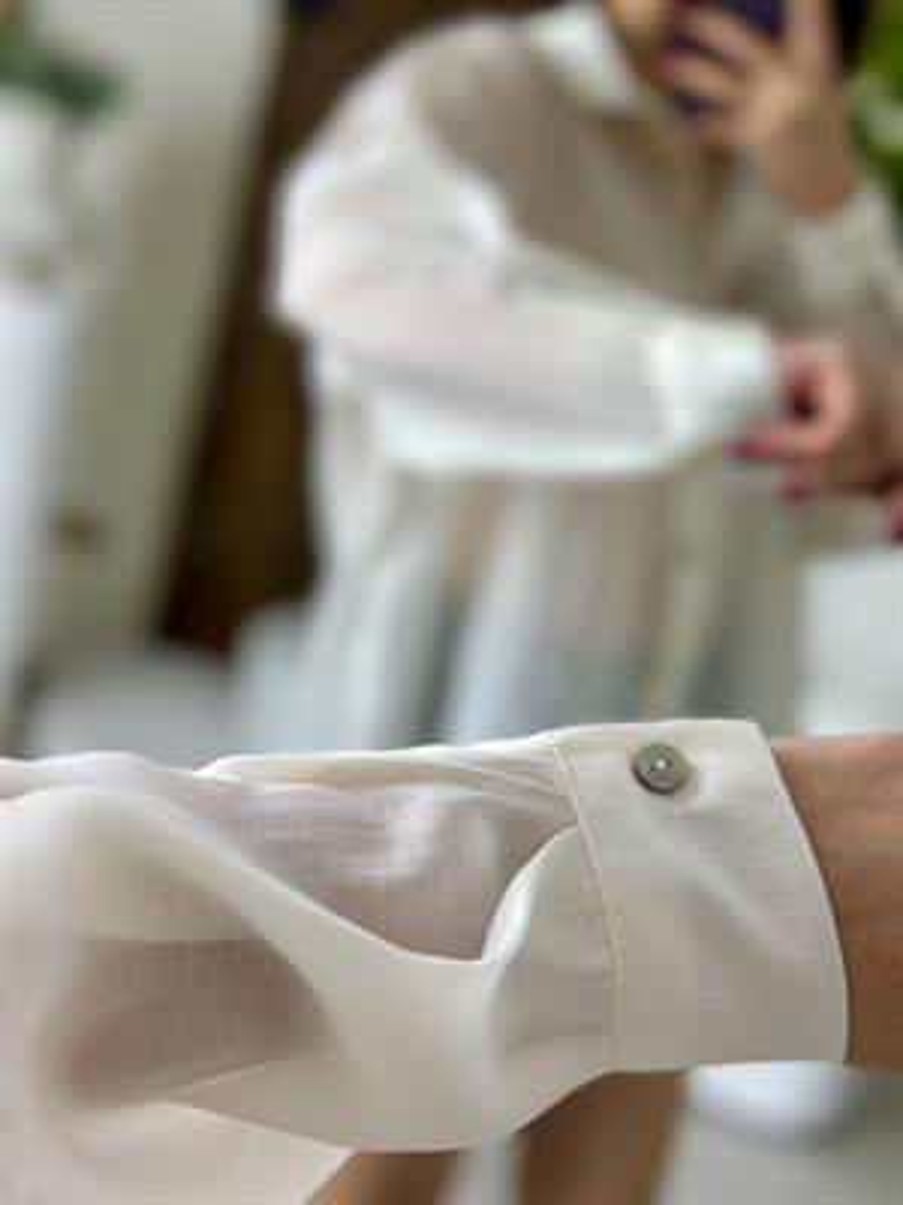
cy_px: 602
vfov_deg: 39.7
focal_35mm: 48
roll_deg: -12.0
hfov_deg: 30.3
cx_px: 452
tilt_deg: -36.7
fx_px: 1670
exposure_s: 1/382
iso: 80
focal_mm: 6.86
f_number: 1.78
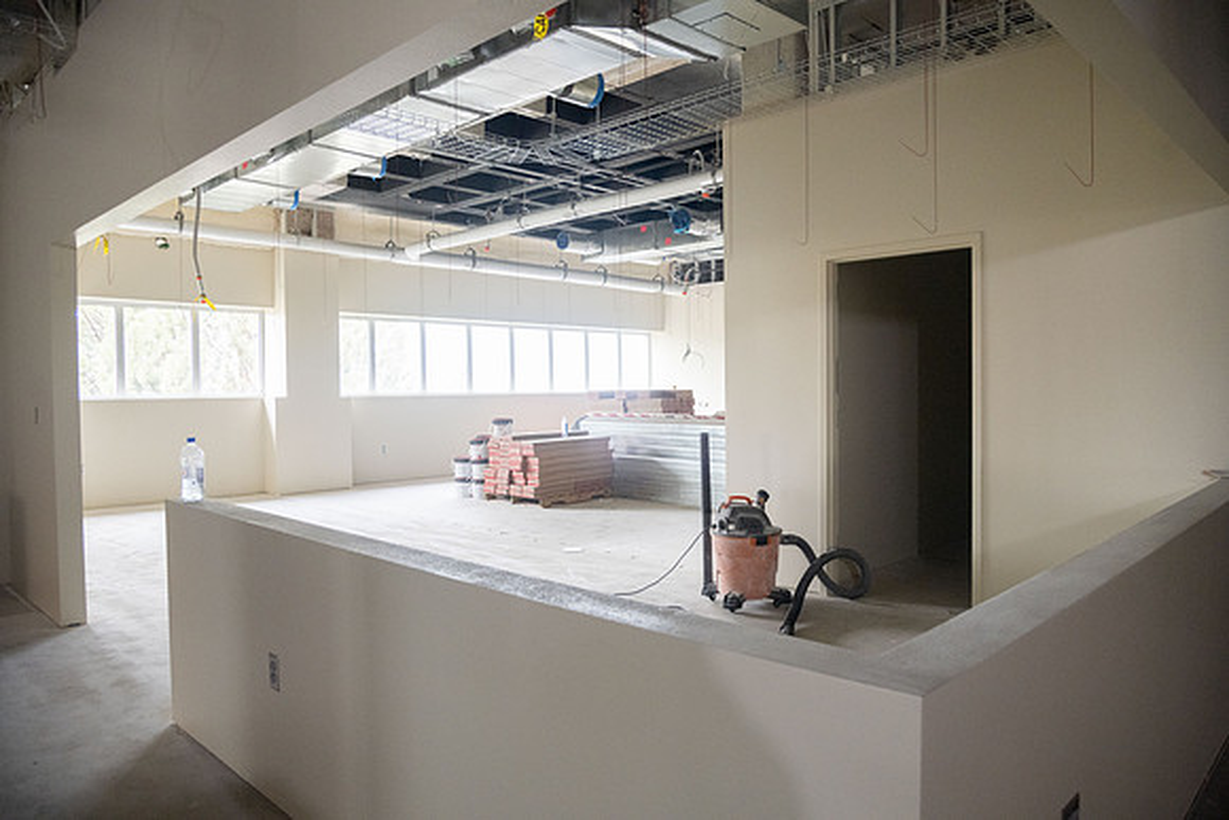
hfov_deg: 73.7
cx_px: 614
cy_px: 410
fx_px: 819
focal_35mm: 24
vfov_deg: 53.2
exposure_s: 1/250
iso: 1600
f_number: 4
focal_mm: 24
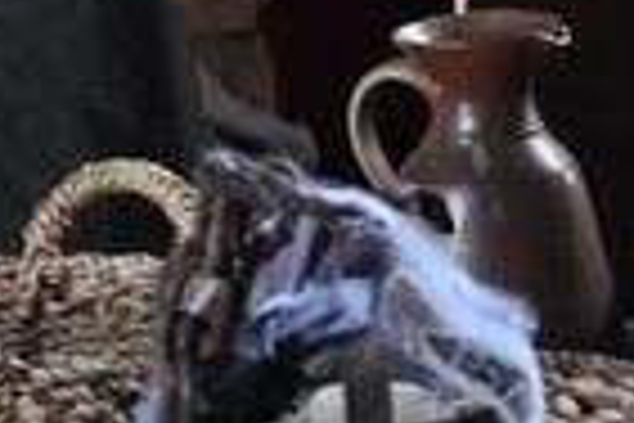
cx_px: 1567
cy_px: -86
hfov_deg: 8.2
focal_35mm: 230
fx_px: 4050
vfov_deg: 5.9
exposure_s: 1/20
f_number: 6.3
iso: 800
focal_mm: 24
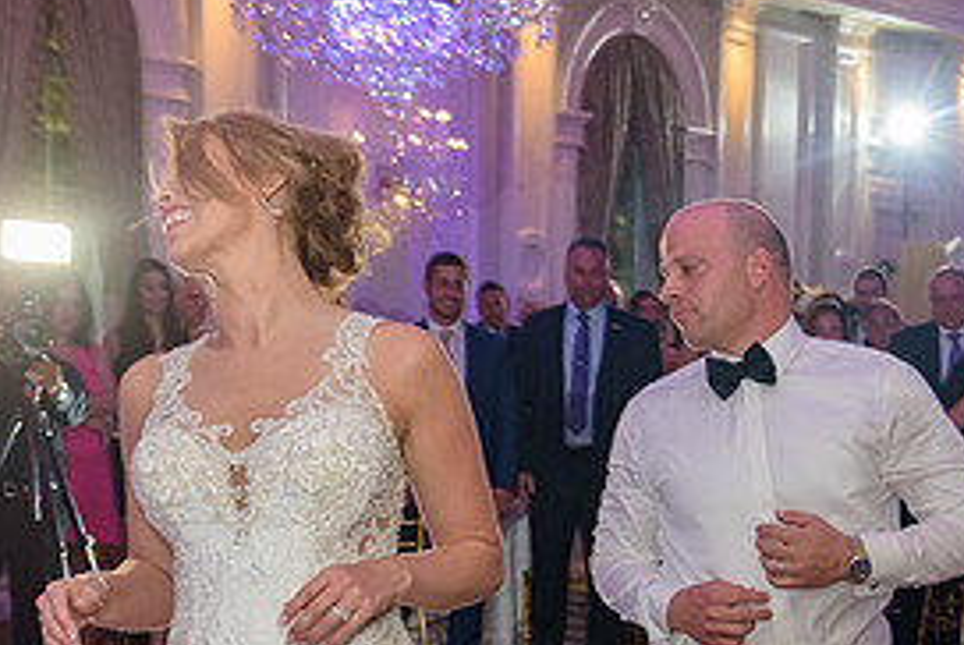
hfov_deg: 24.8
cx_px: 709
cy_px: 657
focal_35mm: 81
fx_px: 2171
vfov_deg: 16.5
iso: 1600
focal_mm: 38
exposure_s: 1/125
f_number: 3.2
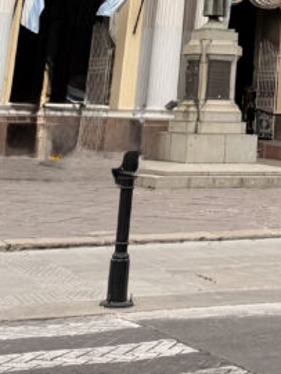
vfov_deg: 18.3
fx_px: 983
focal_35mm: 91
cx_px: 329
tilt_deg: +19.4
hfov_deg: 15.7
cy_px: -237
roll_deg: -1.9
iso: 100
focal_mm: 6.76
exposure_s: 1/1812
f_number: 1.78
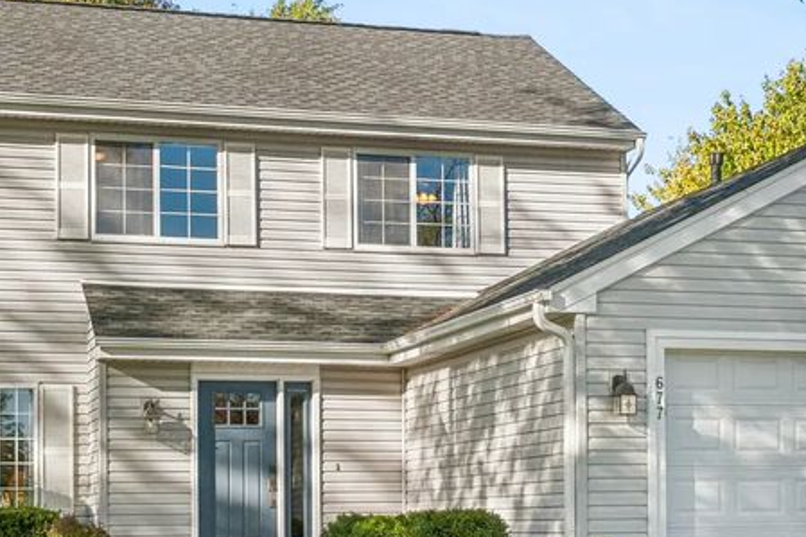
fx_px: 1634
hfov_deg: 27.7
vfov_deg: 18.6
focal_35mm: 73
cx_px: 402
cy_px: 227
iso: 400
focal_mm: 32
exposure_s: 1/1000
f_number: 8
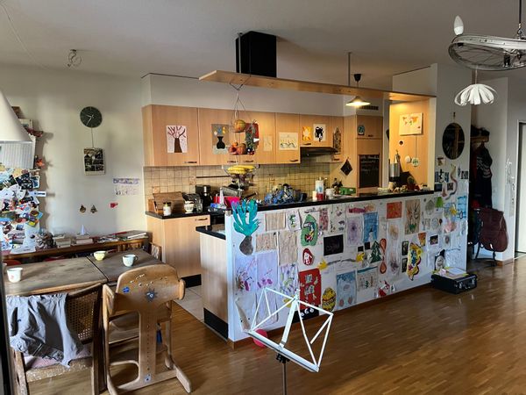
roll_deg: +1.0
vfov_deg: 53.1
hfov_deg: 67.3
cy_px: 198
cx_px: 263
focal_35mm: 26
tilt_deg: -5.8
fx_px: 395
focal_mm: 5.1
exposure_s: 1/60
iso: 400
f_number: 1.6
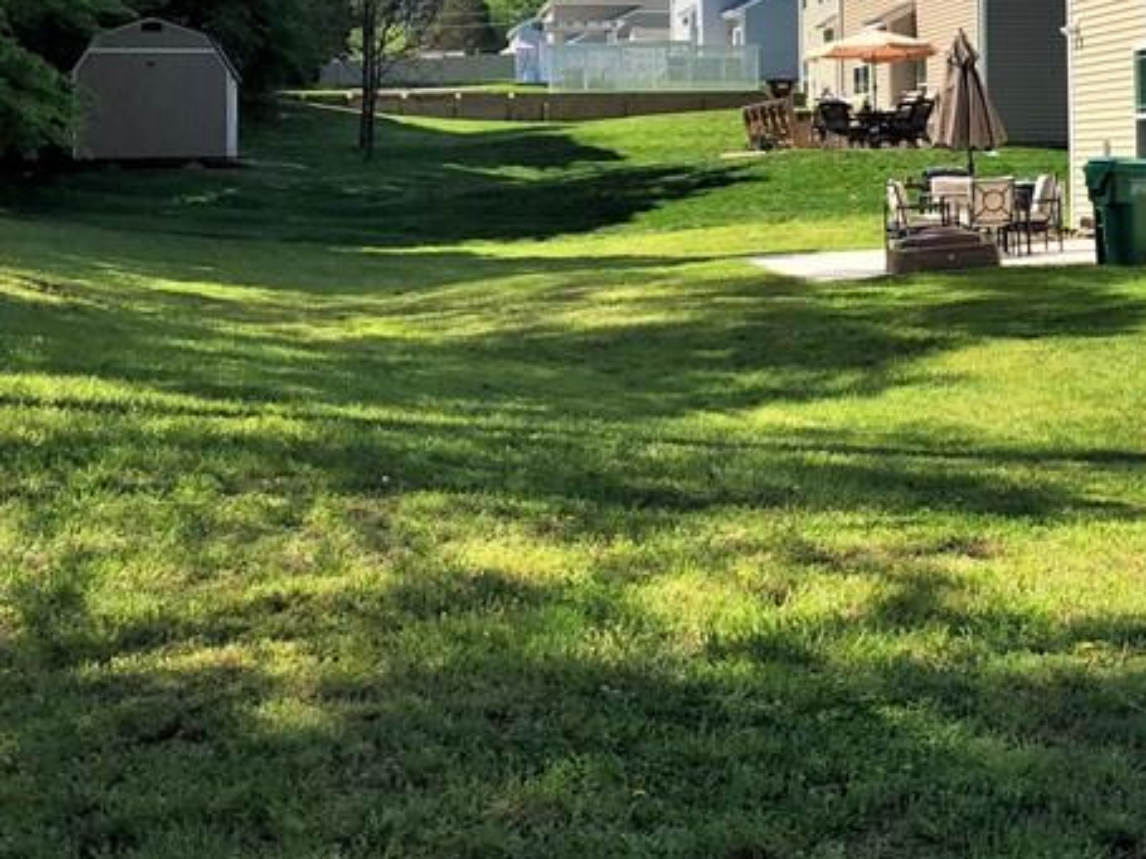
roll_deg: +0.3
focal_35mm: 63
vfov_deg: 22.8
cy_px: 108
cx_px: 1249
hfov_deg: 28.1
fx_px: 2085
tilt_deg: +0.3
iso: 20
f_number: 1.8
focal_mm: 3.99
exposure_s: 1/1453
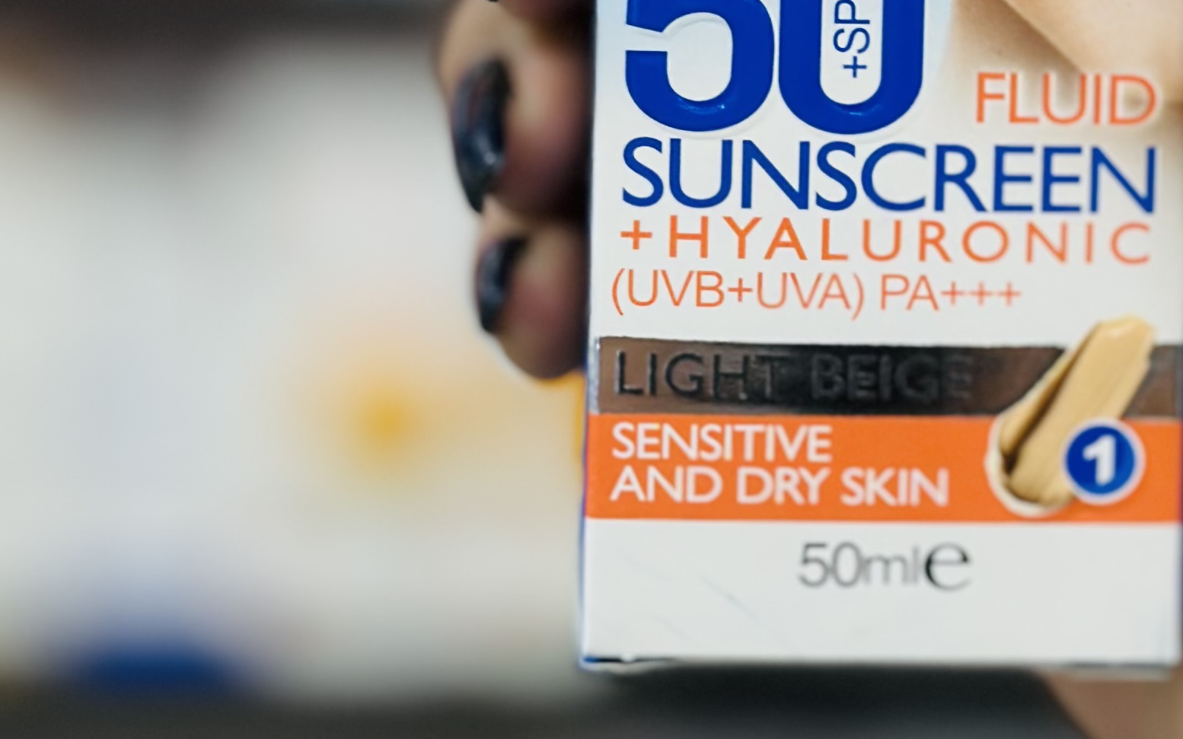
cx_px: 939
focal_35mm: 132
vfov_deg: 9.9
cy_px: -7
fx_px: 4255
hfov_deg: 15.7
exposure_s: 1/100
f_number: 1.78
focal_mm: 6.86
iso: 64
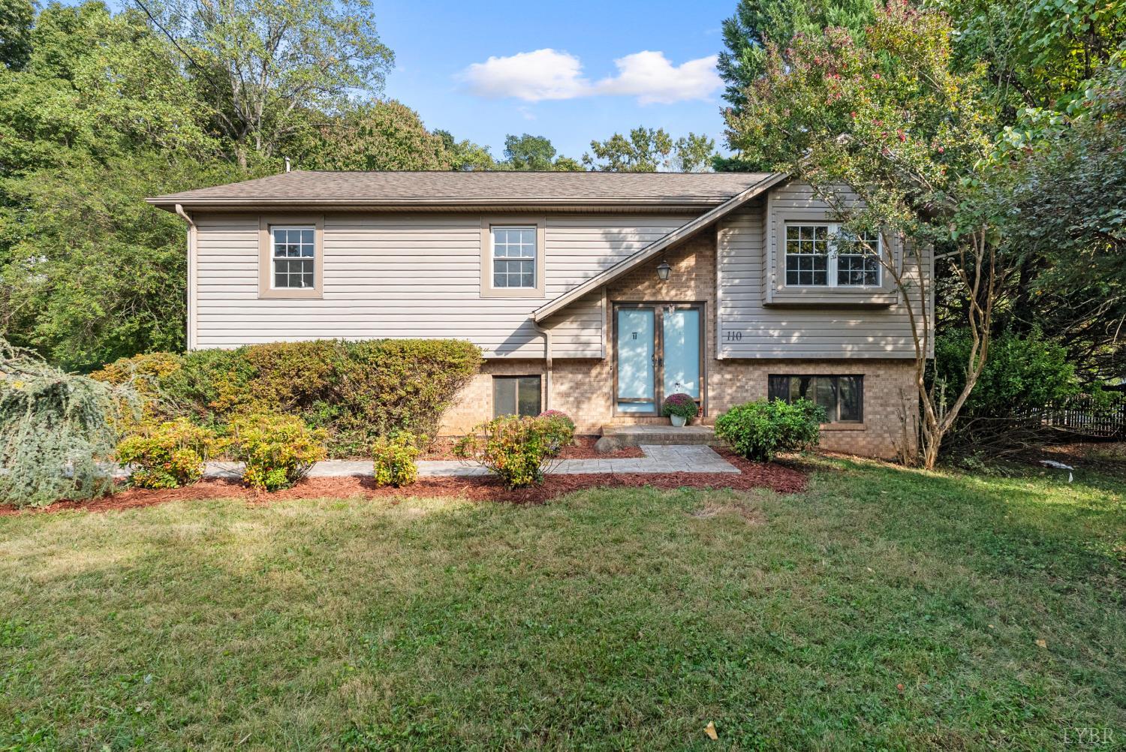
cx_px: 563
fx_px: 501
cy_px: 376
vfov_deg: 73.8
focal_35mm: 16
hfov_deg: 96.7
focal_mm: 16
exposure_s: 1/250
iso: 800
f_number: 7.1
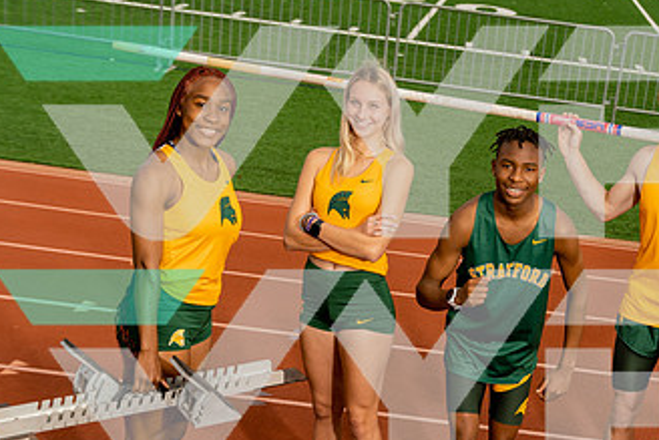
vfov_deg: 17.7
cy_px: 377
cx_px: 506
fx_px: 1392
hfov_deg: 26.3
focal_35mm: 76
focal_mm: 43
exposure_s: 1/250
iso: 250
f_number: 3.5
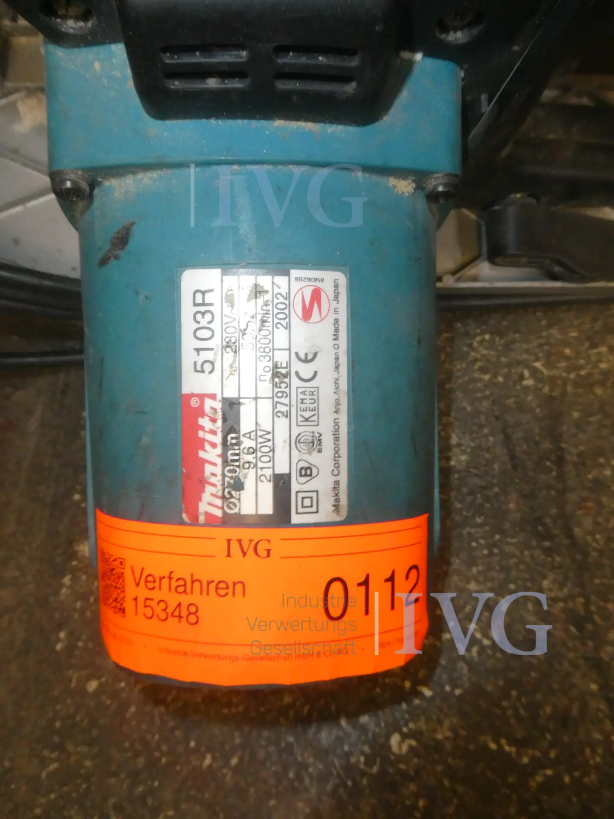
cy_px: 410
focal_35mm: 24
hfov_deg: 56.8
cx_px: 307
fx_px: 568
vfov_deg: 71.6
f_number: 3.3
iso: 800
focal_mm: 4.3
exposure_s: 1/60
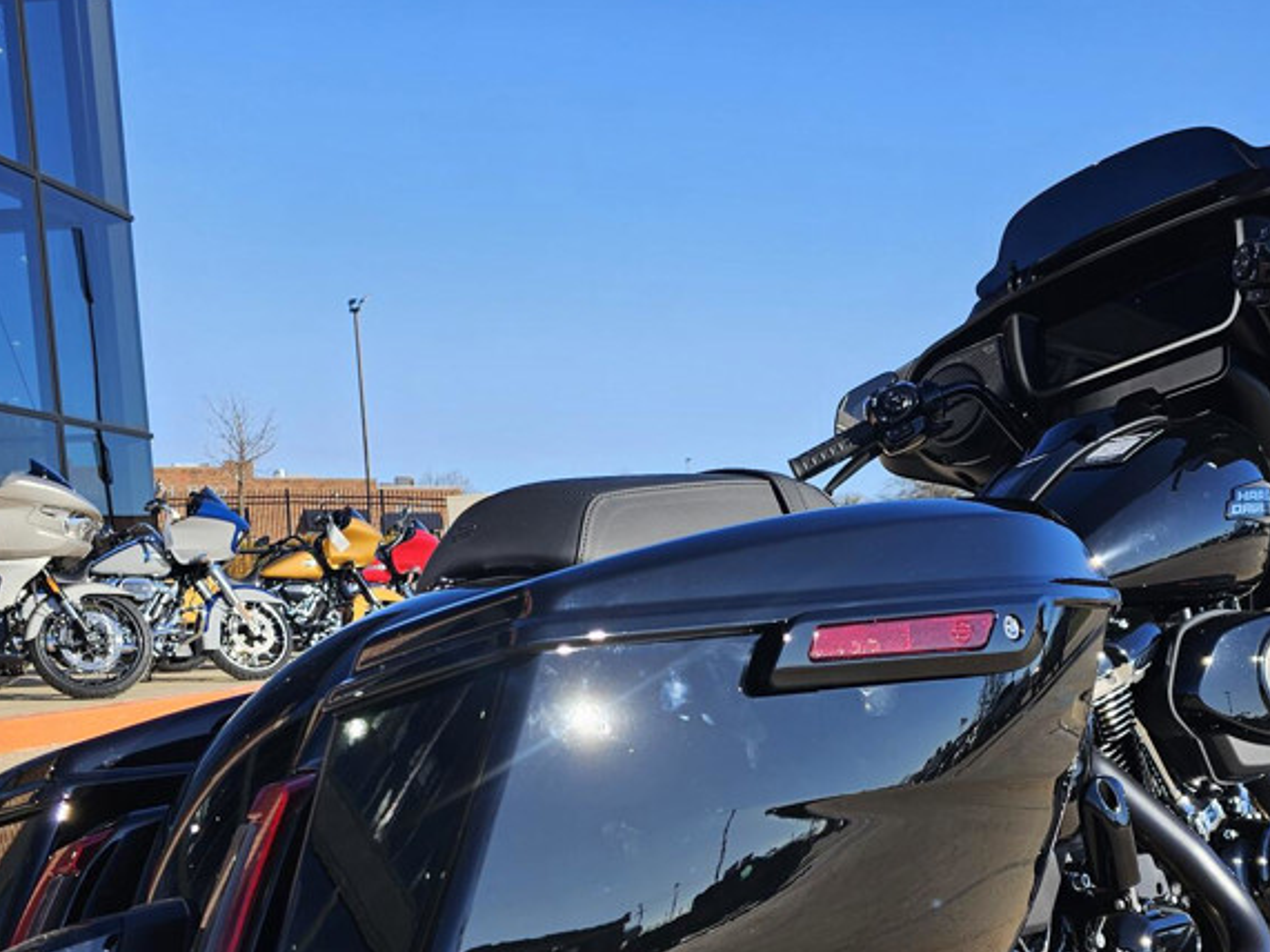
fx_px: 1577
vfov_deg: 32.2
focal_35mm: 43
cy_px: 827
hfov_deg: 43.7
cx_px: 753
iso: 10
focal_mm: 6.3
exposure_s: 1/485
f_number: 1.7
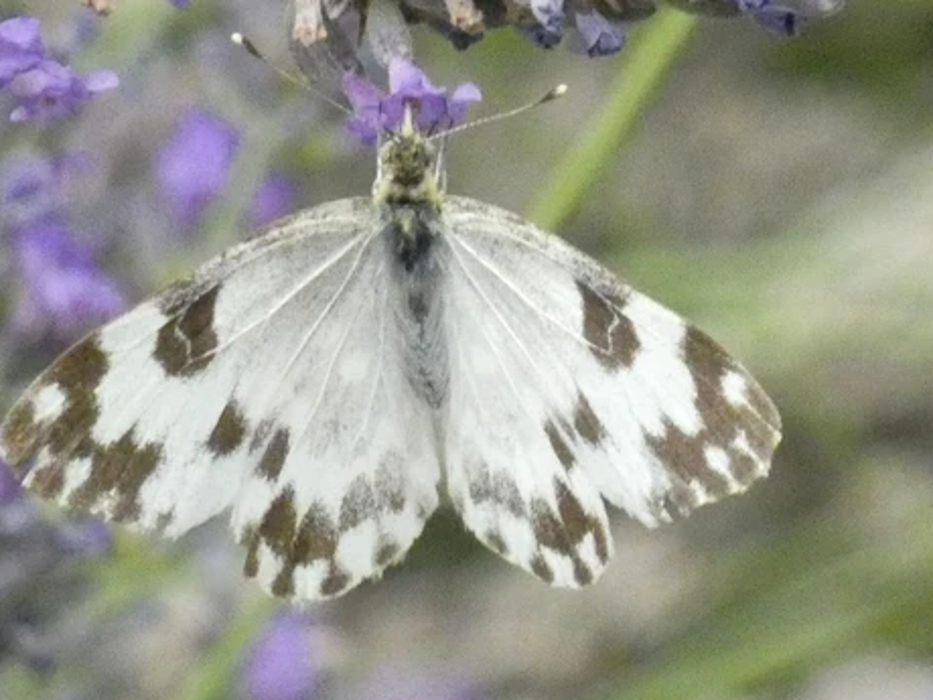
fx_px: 12344
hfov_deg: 4.3
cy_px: 276
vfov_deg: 3.2
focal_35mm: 458
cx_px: 393
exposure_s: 1/1000
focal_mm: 58.9
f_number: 5.6
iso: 2000
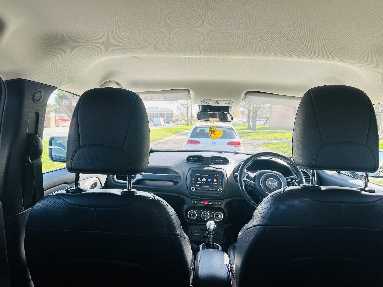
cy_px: 144
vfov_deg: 56.8
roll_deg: -0.4
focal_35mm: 24
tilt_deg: -4.0
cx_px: 192
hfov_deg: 71.6
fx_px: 266
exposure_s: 1/147
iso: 64
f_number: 1.78
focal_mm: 6.86
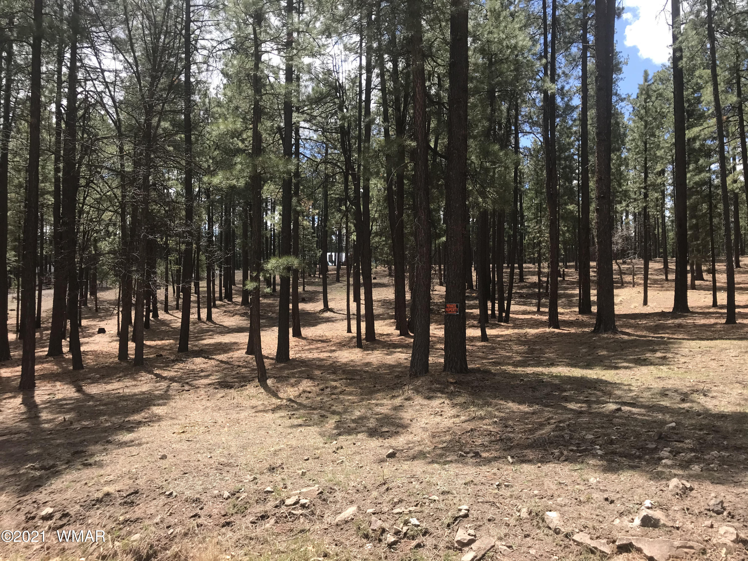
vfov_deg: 49.7
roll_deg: +0.0
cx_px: 374
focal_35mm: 28
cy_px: 280
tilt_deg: +1.5
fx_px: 605
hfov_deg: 63.4
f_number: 1.8
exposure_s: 1/912
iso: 20
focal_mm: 3.99
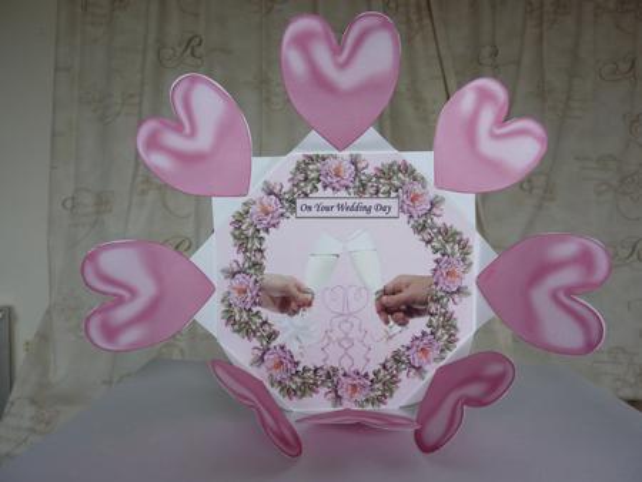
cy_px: 241
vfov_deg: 54.9
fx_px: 464
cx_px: 321
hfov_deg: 69.4
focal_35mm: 25
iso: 100
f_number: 3.3
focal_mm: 4.1
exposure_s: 1/30
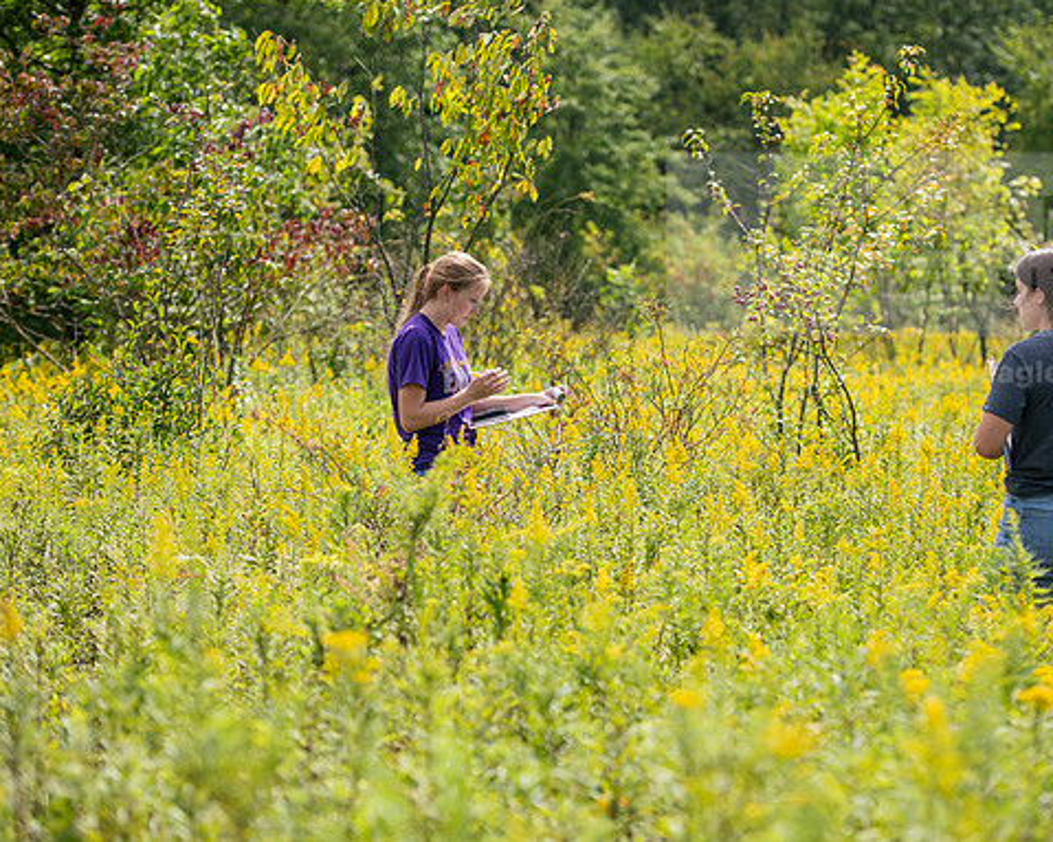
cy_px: 419
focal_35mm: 108
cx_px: 600
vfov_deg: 14.3
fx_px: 3365
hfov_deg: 17.8
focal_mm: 95
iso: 80
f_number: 3.5
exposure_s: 1/500
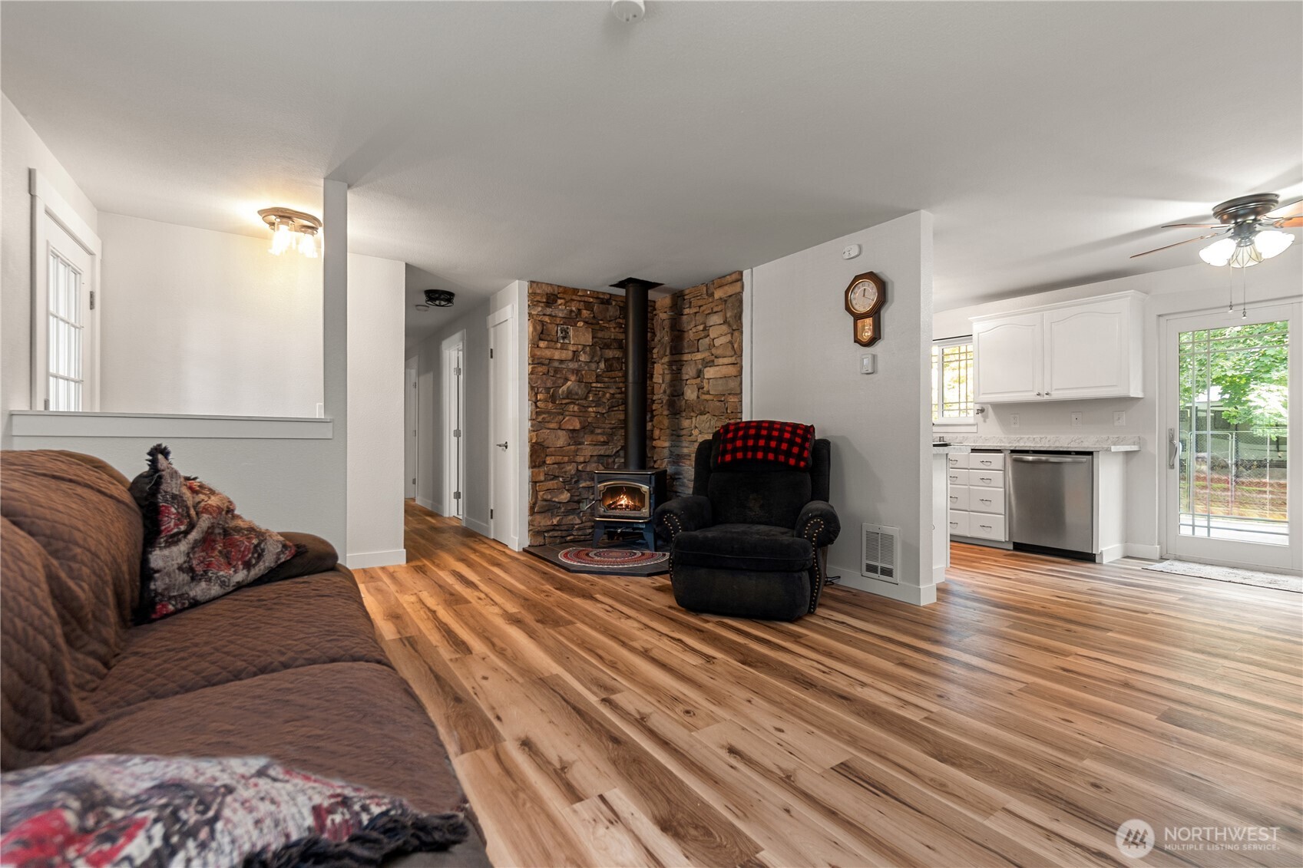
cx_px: 652
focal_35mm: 15
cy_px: 434
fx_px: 543
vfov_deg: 77.3
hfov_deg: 100.4
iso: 320
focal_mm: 10
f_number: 5.6
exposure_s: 1/6
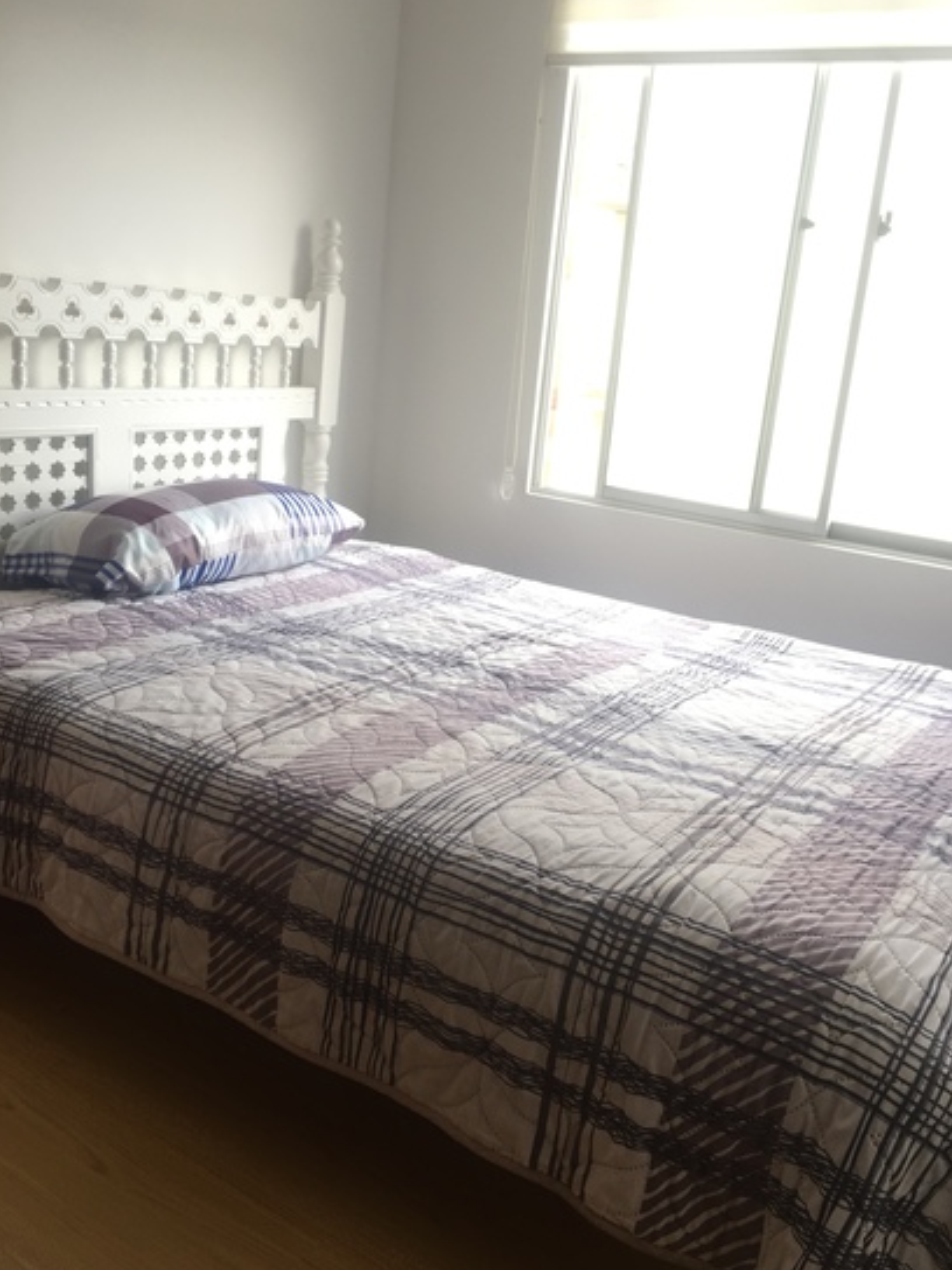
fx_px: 1173
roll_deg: -5.4
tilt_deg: -14.7
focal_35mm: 32
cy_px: 612
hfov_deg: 44.1
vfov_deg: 56.8
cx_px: 506
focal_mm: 4.15
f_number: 2.2
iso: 32
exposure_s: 1/60
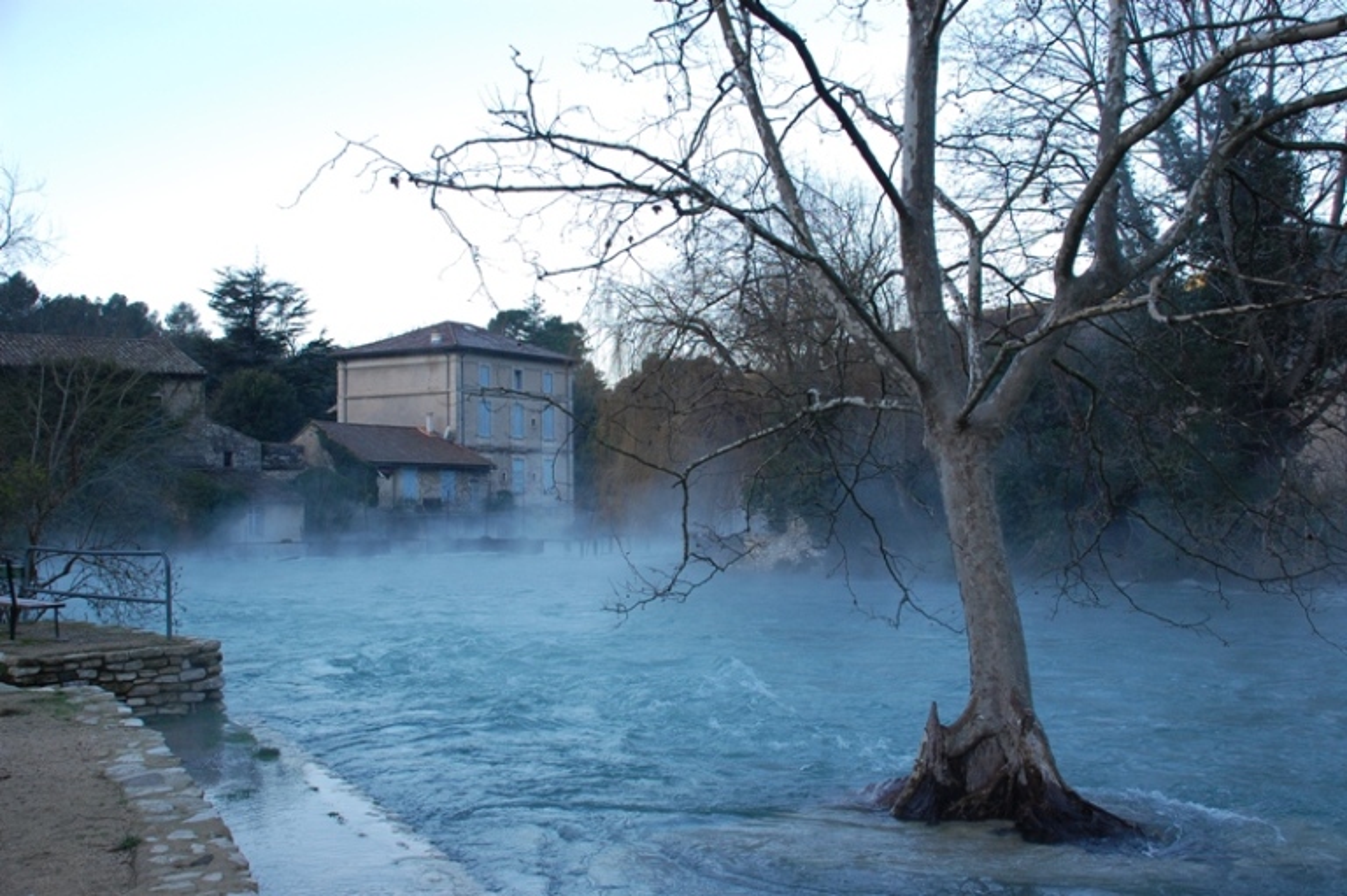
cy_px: 448
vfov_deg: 34.2
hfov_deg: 49.6
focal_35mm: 39
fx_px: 1458
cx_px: 674
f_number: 5.6
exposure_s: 1/125
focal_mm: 26
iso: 360
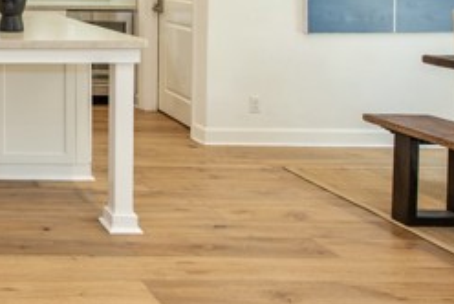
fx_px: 619
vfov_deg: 25.6
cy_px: -28
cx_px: -123
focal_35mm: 49
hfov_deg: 31.8
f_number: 5
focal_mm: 19
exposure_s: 1/100
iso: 800
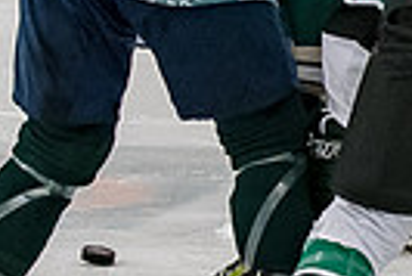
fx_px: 8776
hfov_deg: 2.7
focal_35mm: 766
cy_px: -253
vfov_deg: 1.8
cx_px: 900
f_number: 4
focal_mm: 82
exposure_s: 1/800
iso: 2500
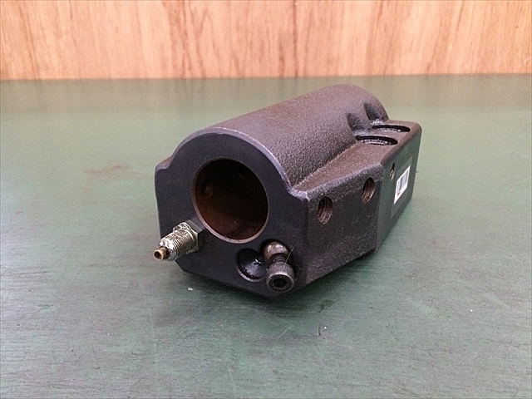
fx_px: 446
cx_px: 266
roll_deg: +1.3
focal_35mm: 29
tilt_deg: -24.5
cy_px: 200
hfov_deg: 61.7
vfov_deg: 48.2
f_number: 2.2
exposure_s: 1/30
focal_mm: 4.15
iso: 320
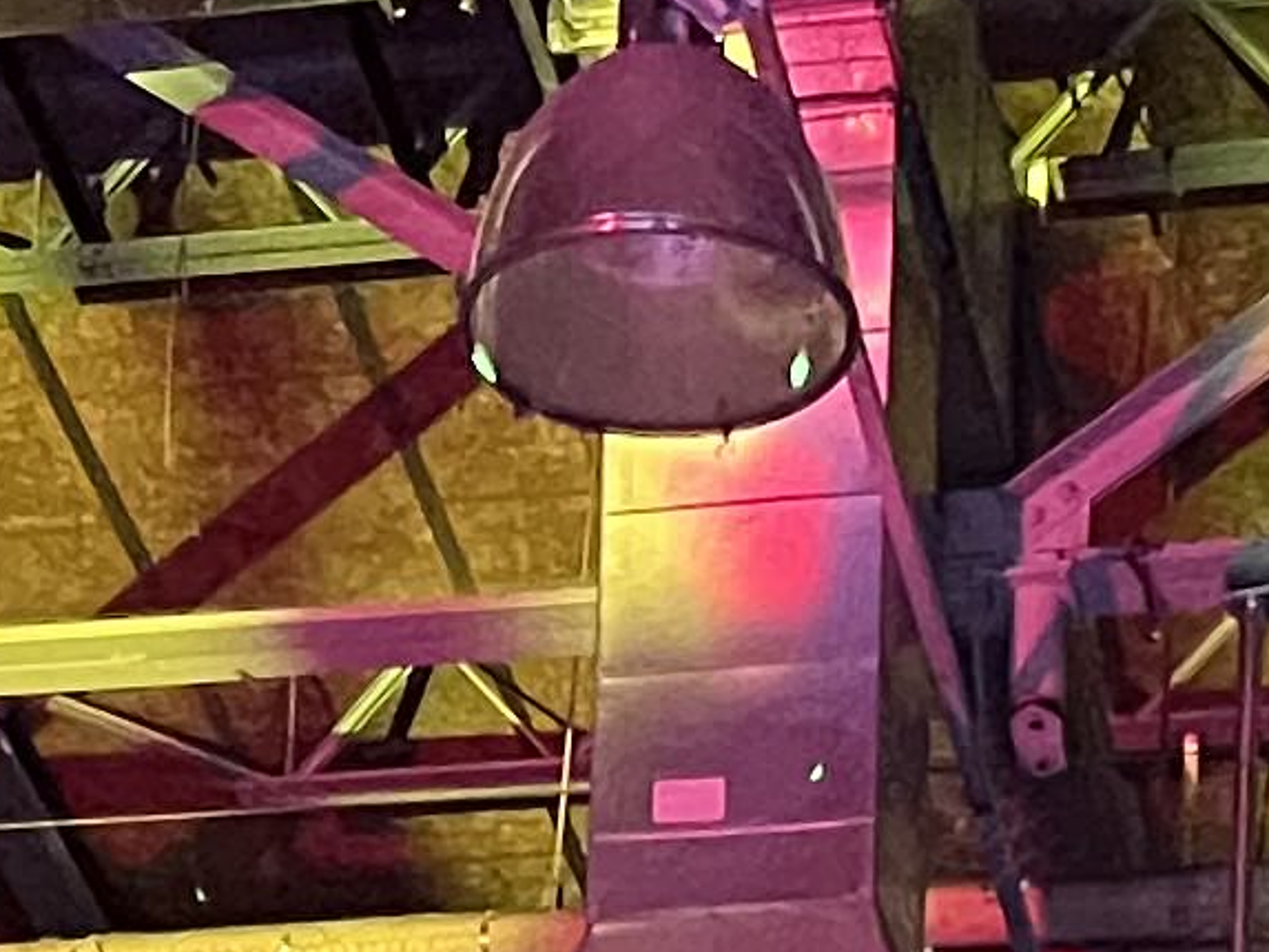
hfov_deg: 10.8
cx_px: 501
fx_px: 6710
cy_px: 3314
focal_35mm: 183
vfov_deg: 6.9
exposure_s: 1/30
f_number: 1.5
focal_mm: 5.7
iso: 800
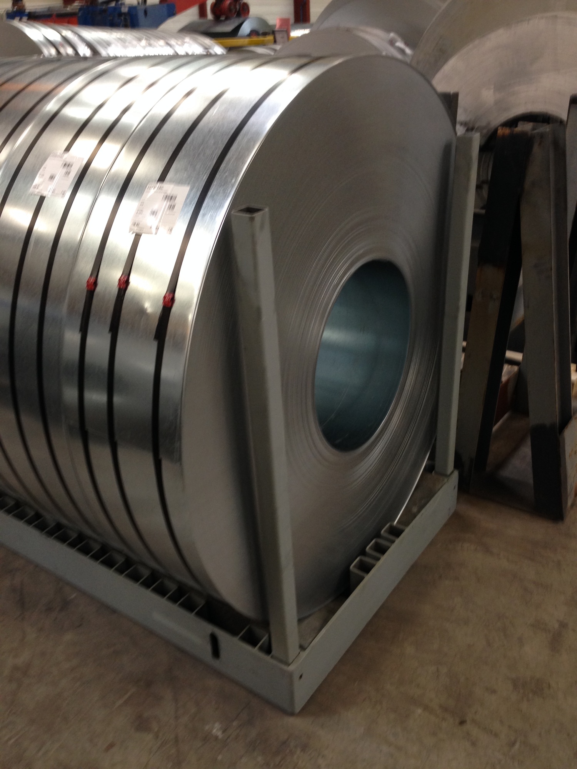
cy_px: 384
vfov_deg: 55.4
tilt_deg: -25.1
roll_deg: +1.5
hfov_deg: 42.9
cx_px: 288
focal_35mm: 33
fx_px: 733
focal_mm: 4.12
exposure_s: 1/20
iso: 80
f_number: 2.4
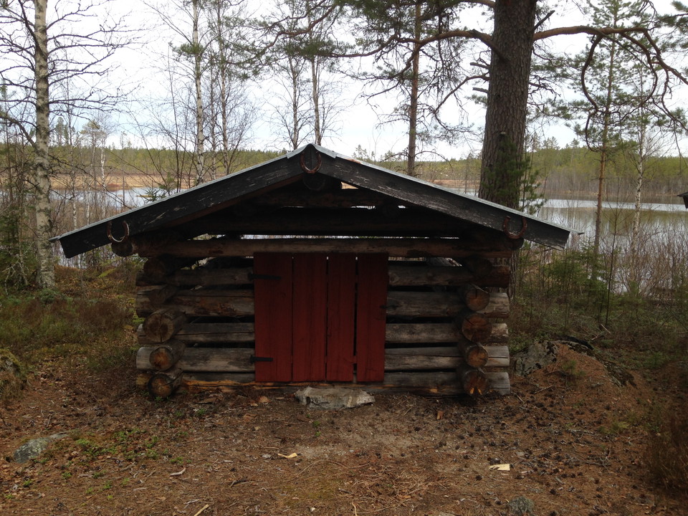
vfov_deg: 42.9
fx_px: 656
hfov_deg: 55.4
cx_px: 344
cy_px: 258
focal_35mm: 33
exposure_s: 1/547
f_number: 2.4
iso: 50
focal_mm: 4.12
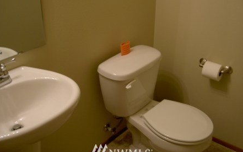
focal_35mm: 42
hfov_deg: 47.2
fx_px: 278
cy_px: 79
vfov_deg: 30.6
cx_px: 122
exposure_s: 1/8
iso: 100
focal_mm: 8
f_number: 2.8
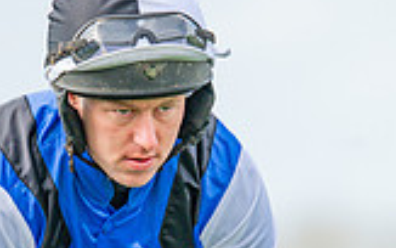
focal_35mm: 1742
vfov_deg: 0.8
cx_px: 265
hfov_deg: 1.2
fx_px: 18807
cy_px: 453
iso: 200
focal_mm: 400
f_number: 4.5
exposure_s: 1/800
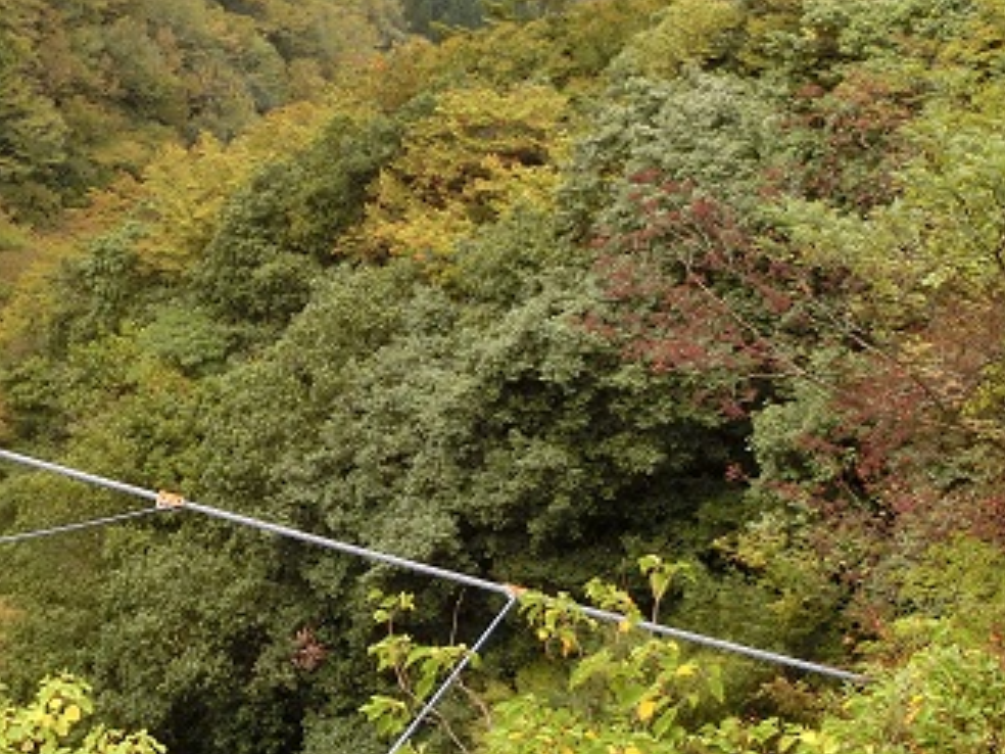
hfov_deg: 30.8
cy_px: 402
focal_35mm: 61
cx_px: 187
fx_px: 1771
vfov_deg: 24.0
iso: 80
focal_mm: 4.5
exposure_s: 1/125
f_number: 3.5
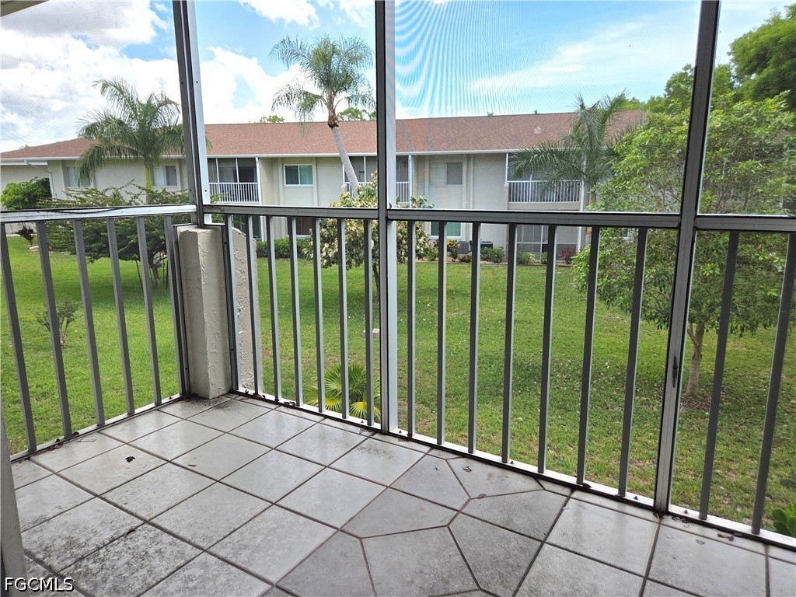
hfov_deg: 73.9
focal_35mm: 23
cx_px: 398
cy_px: 298
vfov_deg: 58.9
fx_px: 529
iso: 80
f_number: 1.8
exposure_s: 1/2882
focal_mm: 5.4
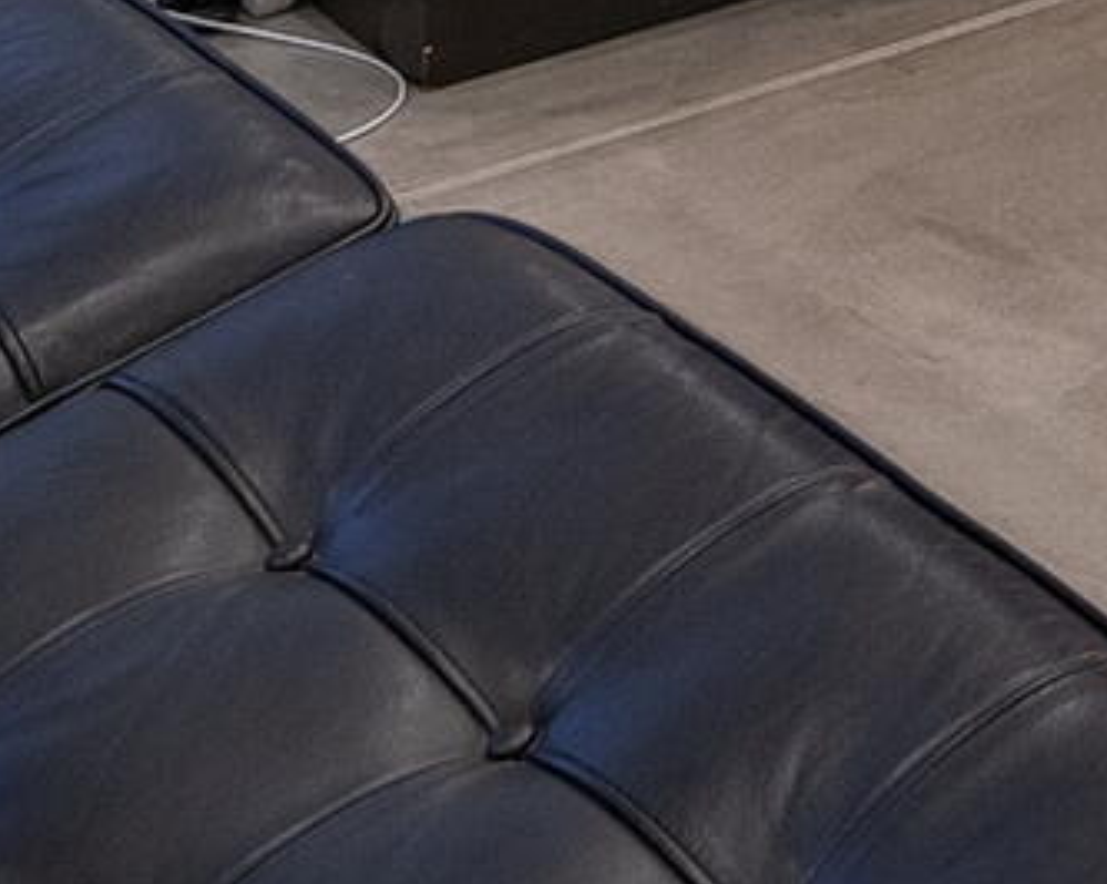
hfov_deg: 12.0
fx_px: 4650
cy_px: -1831
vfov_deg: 8.8
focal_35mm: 142
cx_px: 2227
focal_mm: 18
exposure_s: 1
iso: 200
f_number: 9
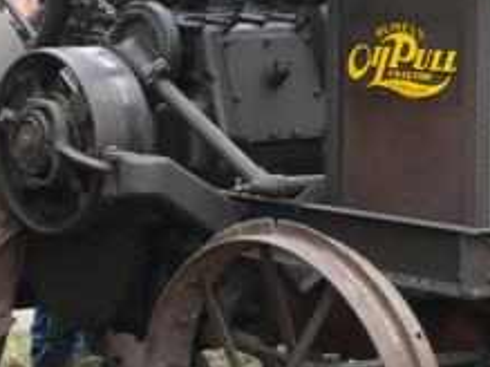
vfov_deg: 7.1
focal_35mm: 208
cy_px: 76
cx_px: -134
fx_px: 2943
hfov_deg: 9.4
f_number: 2.8
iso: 100
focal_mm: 9.4
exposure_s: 1/160
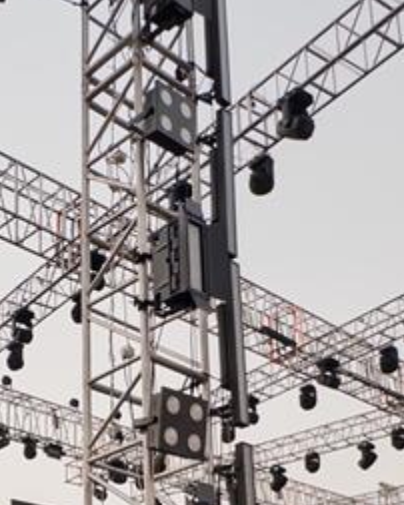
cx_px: 96
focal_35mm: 65
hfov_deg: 23.3
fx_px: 970
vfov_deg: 27.3
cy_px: 513
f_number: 2.2
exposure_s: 1/56
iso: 100
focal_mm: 2.22
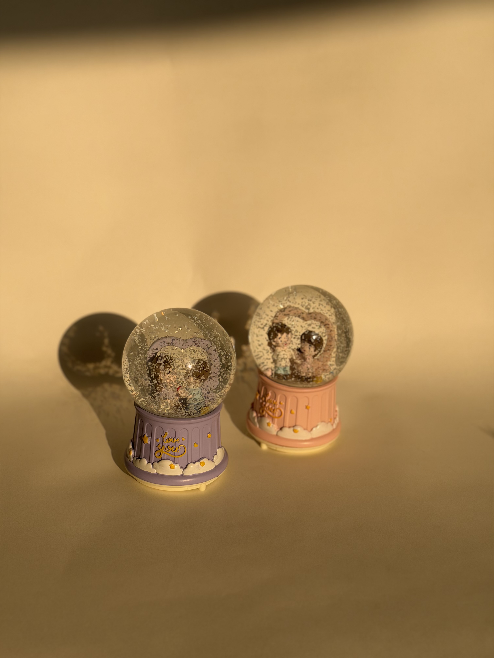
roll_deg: +0.4
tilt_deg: -19.1
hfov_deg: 30.3
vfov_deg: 39.7
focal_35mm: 48
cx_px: 247
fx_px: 913
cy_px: 329
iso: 64
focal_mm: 6.76
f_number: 1.78
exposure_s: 1/3534
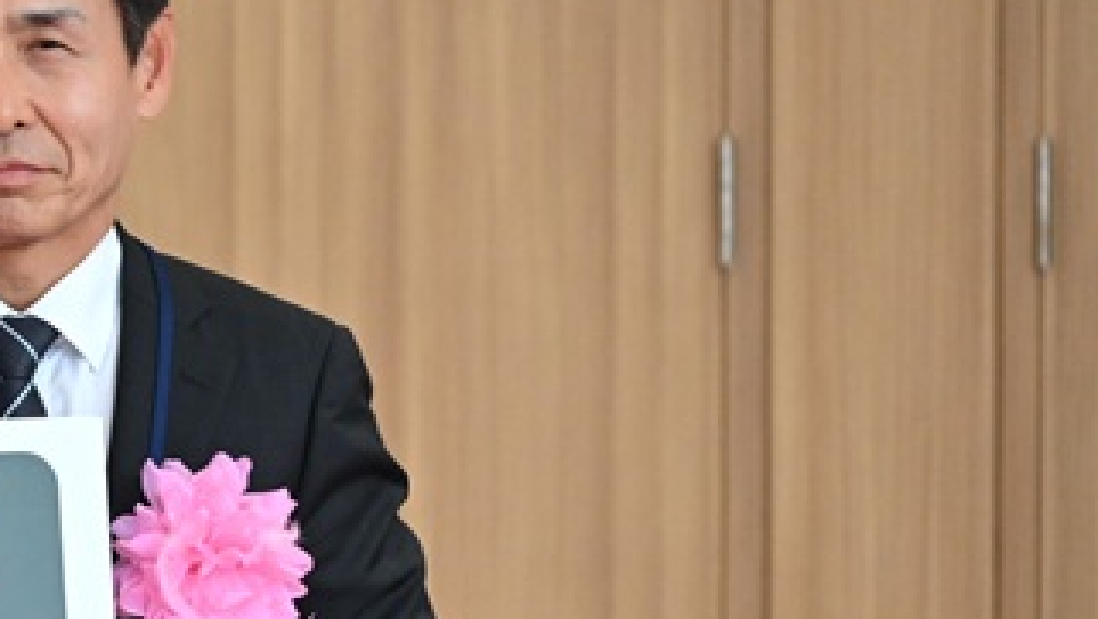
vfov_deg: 3.3
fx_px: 10779
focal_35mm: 370
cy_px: 636
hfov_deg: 5.8
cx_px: -667
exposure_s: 1/200
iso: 1100
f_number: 4
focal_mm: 105
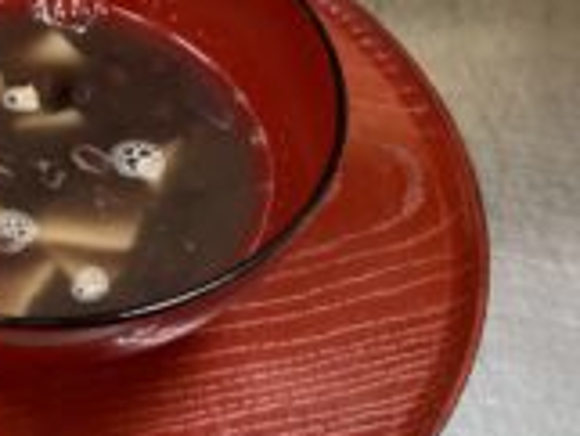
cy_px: 189
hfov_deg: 25.5
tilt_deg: -51.9
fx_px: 1207
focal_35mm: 72
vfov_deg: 20.5
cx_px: -13
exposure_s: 1/60
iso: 250
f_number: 2.4
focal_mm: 3.3
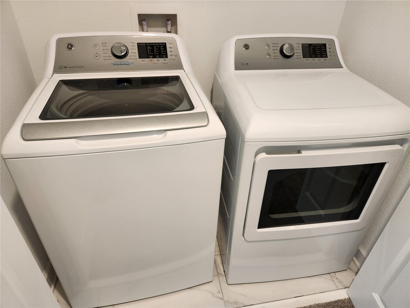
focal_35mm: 23
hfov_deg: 73.9
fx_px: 272
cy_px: 154
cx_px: 205
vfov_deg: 58.9
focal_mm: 5.4
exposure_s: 1/120
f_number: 1.8
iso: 320
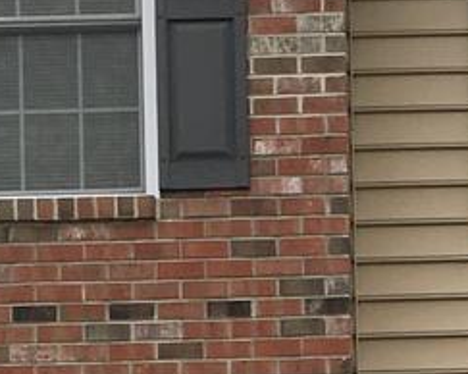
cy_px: 977
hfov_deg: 10.6
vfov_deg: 7.8
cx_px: 528
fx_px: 2477
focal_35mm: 179
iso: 25
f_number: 2.2
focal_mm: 4.15
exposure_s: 1/346
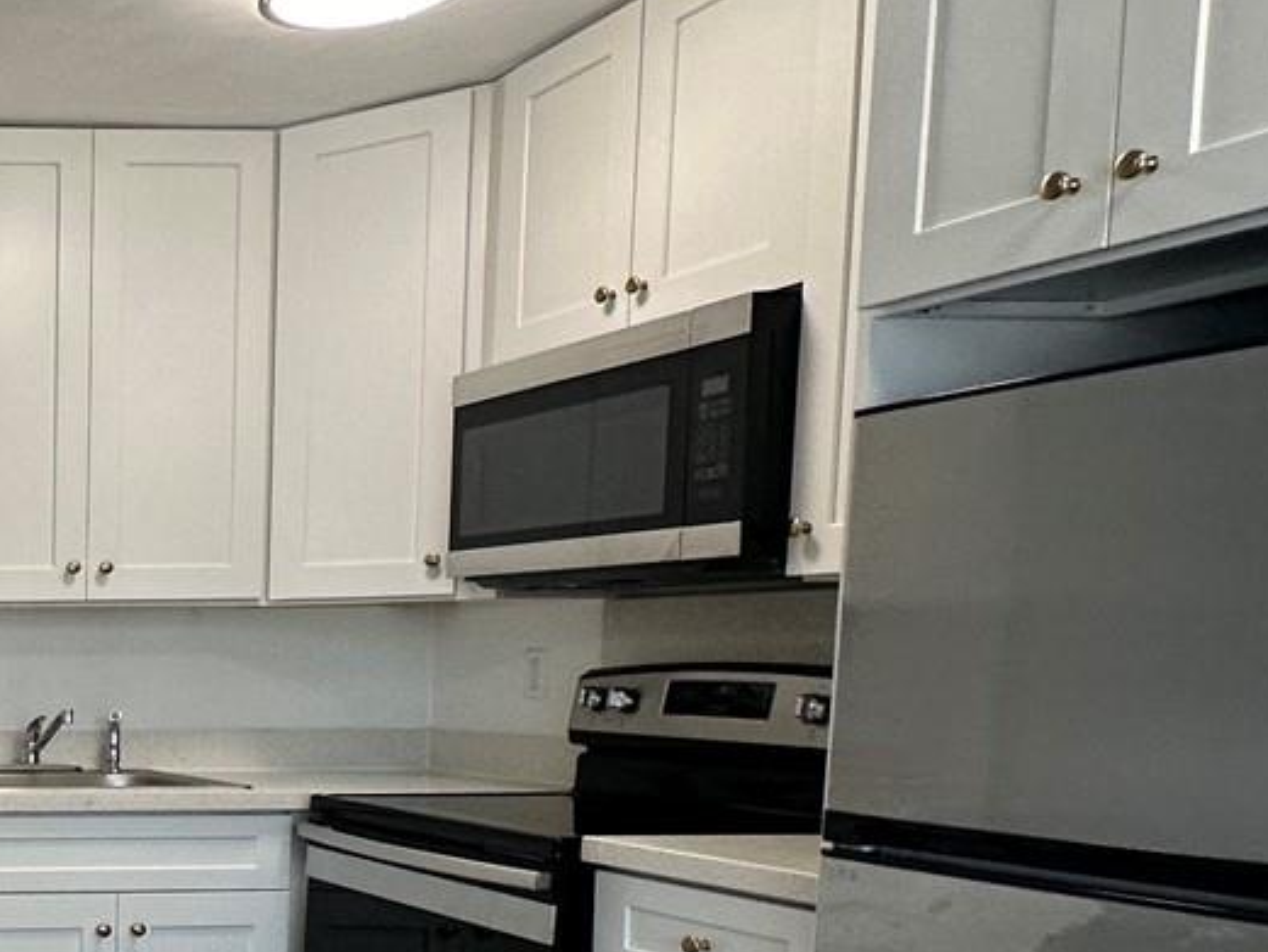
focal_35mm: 43
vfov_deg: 32.6
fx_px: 1575
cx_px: -470
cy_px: 777
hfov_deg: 31.2
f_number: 2.2
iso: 125
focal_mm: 2.22
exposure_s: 1/120
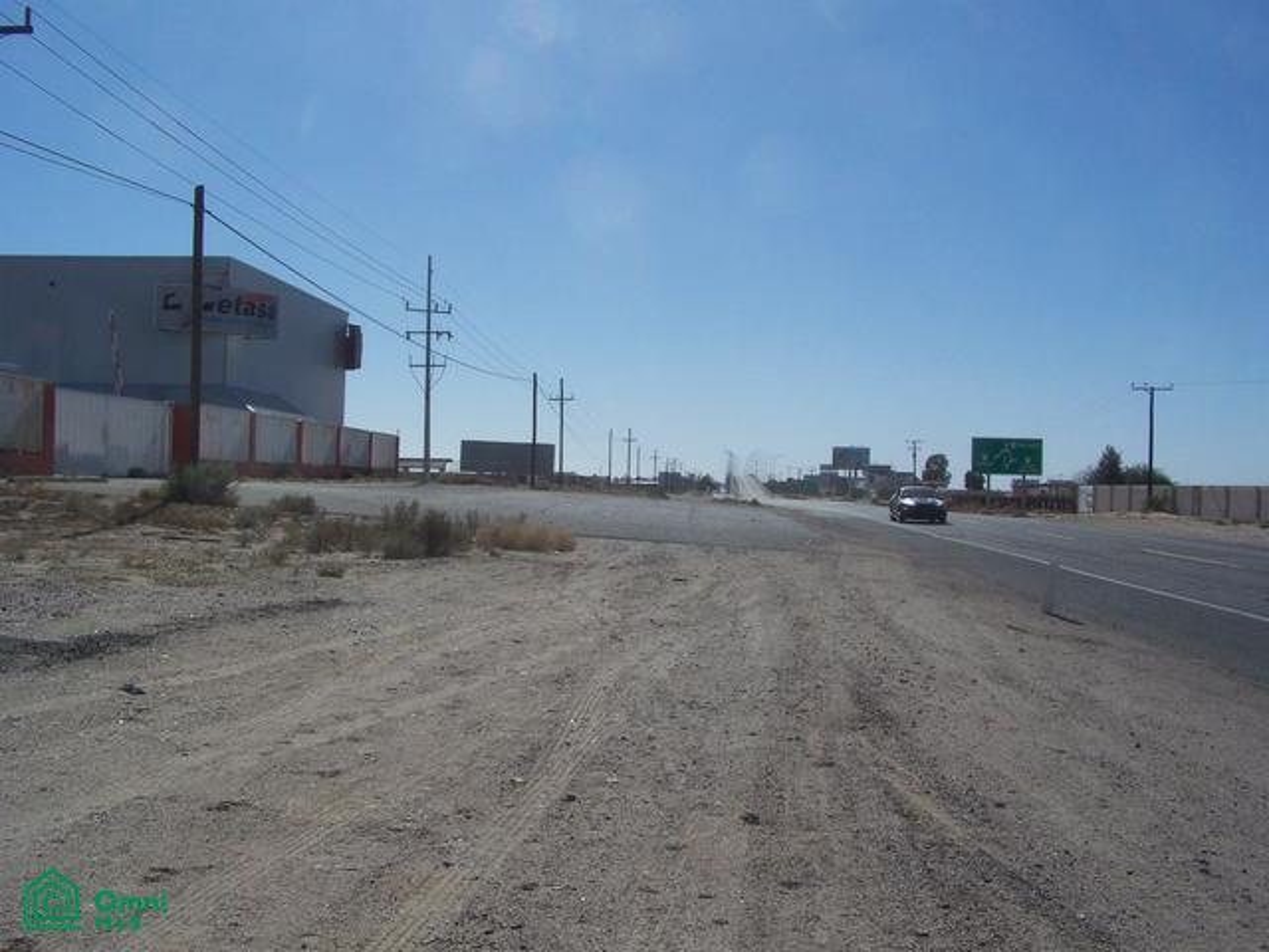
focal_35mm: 38
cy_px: 476
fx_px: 1393
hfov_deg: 49.0
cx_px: 634
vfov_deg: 37.7
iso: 64
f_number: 5.6
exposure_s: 1/640
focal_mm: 6.3
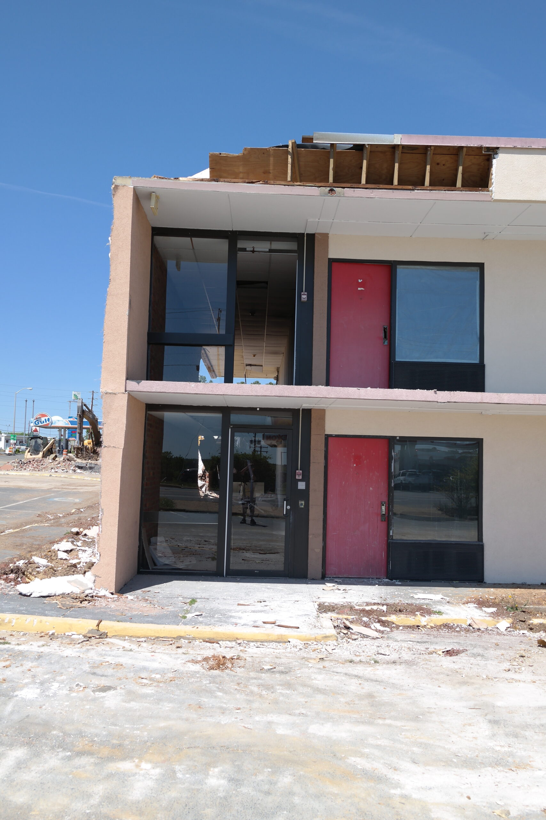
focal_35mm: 30
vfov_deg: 61.9
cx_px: 273
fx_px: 682
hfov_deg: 43.6
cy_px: 410
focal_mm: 20
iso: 100
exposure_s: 1/250
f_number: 6.3
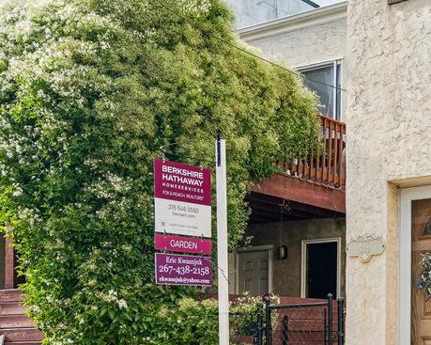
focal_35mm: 53
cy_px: 5
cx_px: 476
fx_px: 676
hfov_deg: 31.3
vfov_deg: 27.1
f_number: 5
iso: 250
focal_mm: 18
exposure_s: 1/100
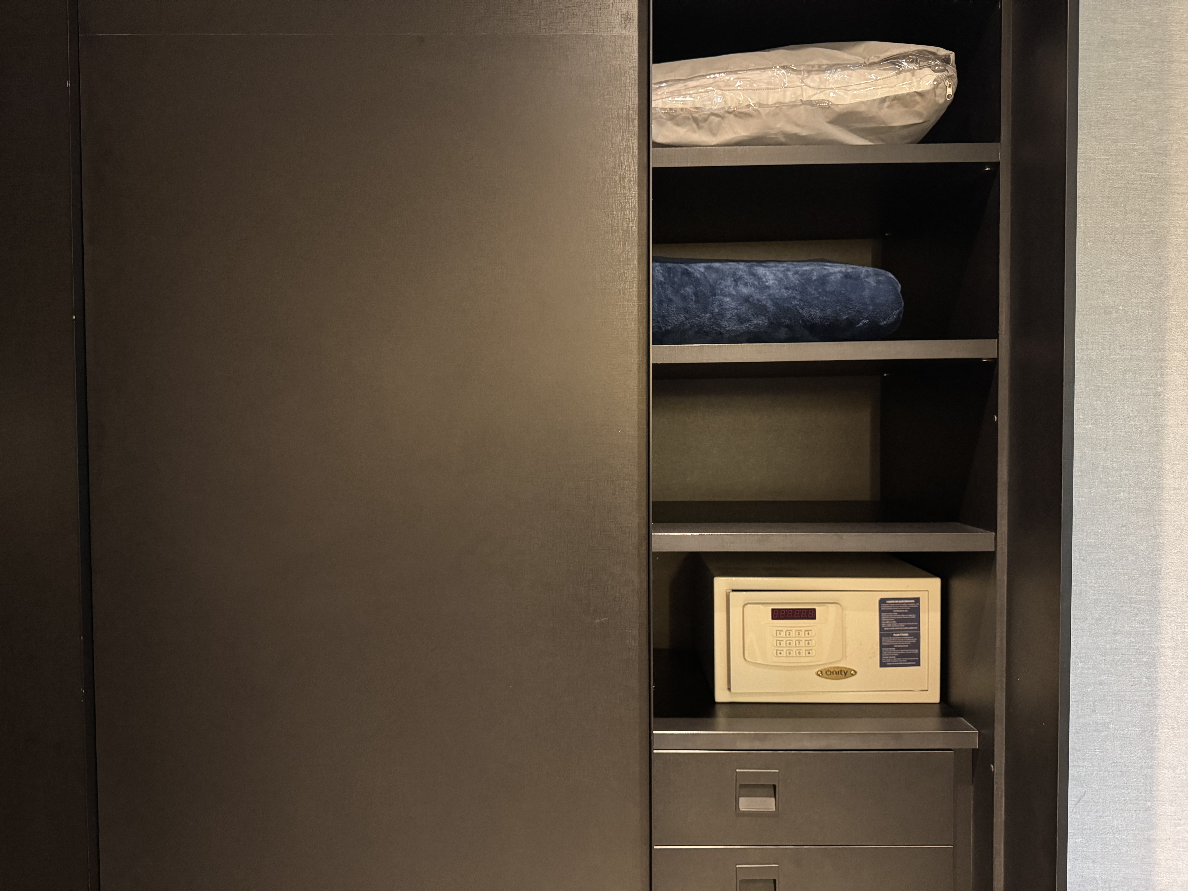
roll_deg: +0.6
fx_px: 824
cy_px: 446
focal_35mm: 24
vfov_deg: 56.8
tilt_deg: -2.7
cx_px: 594
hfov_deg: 71.6
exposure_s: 1/30
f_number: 1.78
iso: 800
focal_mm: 6.76
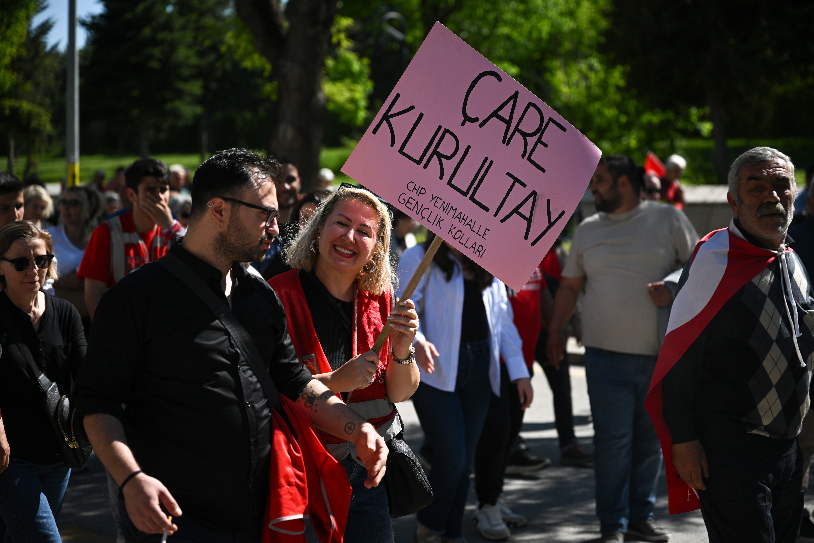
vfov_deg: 19.5
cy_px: 272
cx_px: 407
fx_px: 1583
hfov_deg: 28.8
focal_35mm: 70
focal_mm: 70
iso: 100
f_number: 2.8
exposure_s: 1/2500
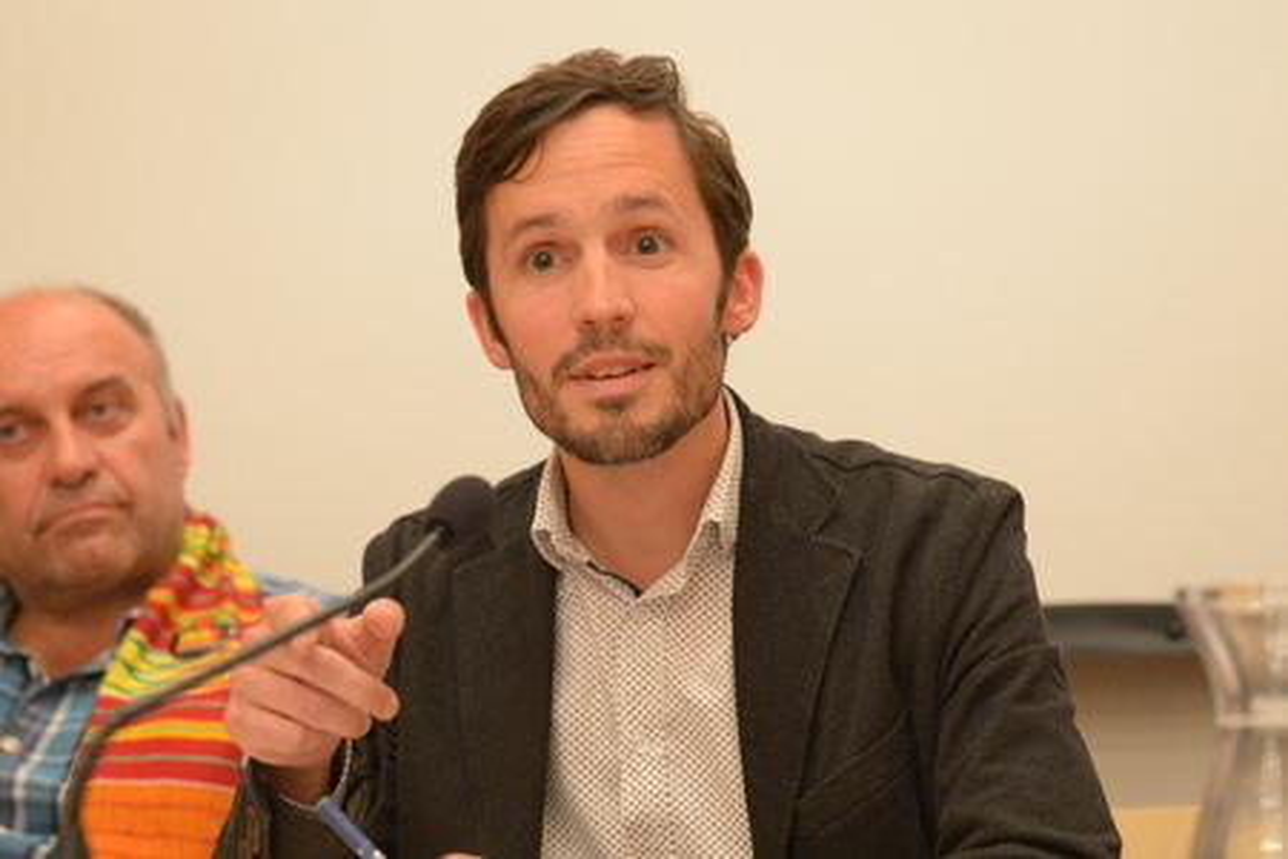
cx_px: 644
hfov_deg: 28.8
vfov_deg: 19.5
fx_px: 2504
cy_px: 430
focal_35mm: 70
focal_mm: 70
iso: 8000
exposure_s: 1/60
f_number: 3.5
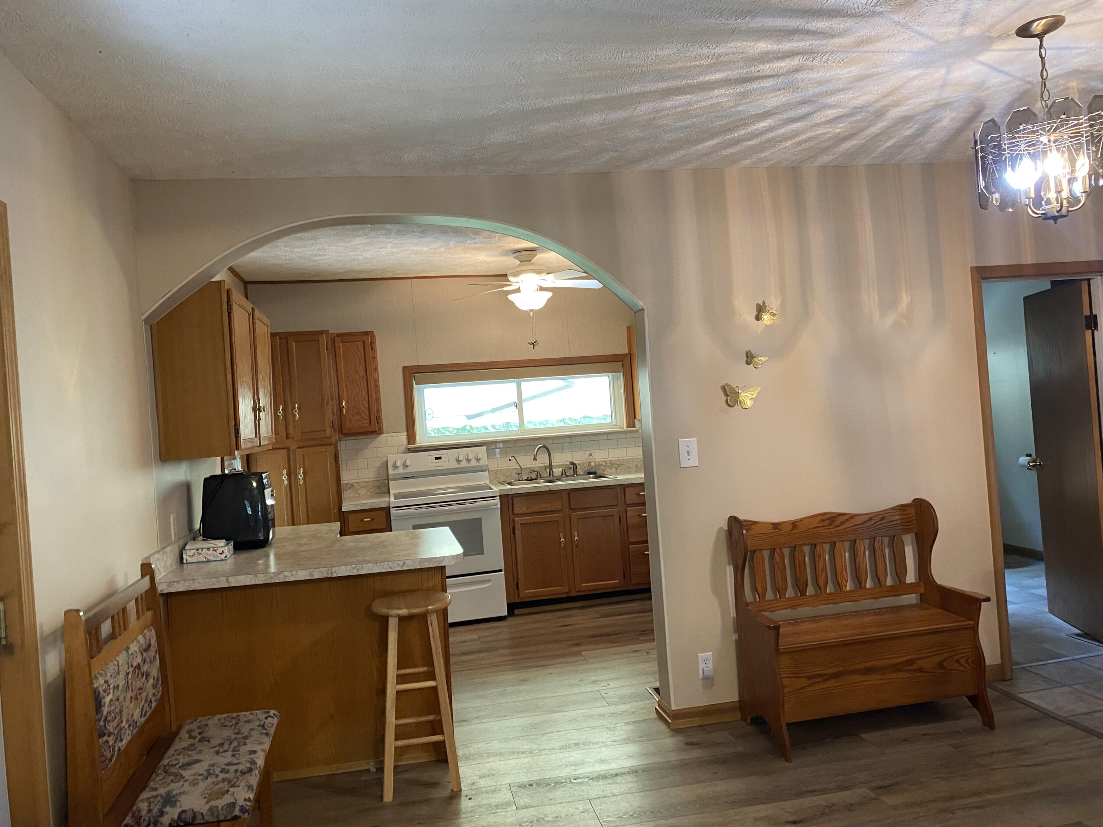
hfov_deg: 67.3
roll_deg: +3.9
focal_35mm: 26
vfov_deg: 53.1
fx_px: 828
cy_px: 414
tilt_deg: +0.0
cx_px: 552
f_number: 1.8
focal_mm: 4.25
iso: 250
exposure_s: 1/60
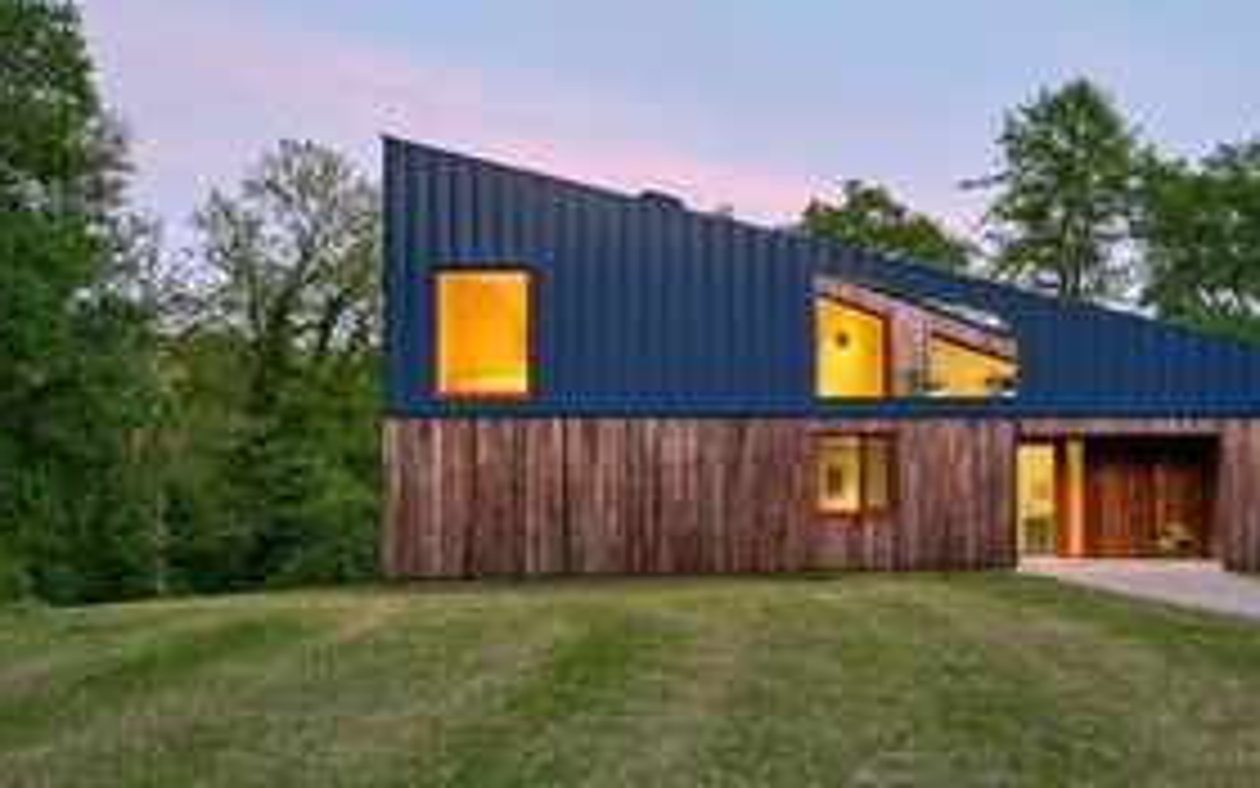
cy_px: 90
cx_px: 824
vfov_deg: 30.7
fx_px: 1374
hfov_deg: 48.6
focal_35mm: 40
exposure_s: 1/2
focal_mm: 30
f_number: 11
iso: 320
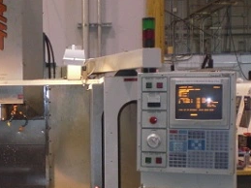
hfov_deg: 21.5
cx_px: 0
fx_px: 638
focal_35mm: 88
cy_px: 161
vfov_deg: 16.6
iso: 200
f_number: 3.1
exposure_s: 1/30
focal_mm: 6.3
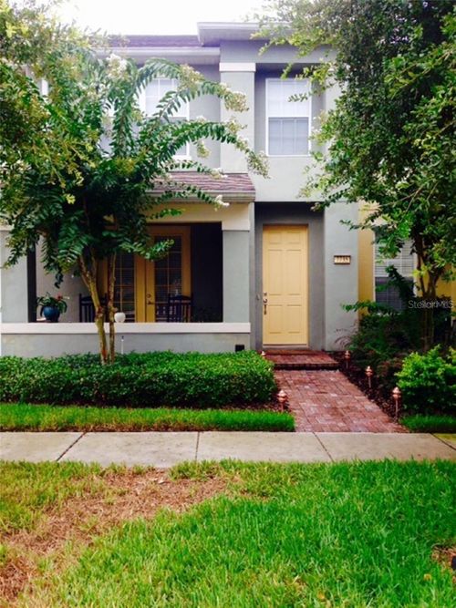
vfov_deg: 55.4
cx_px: 228
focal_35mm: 33
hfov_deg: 42.9
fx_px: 580
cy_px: 304
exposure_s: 1/430
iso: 50
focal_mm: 4.12
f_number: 2.4
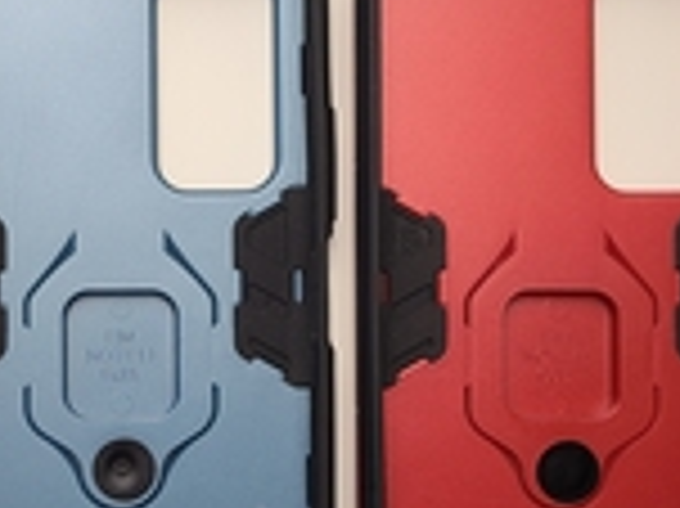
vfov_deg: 21.2
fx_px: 1354
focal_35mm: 69
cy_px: 351
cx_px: 122
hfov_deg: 27.5
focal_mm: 5.4
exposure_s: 1/100
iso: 50
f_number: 1.8
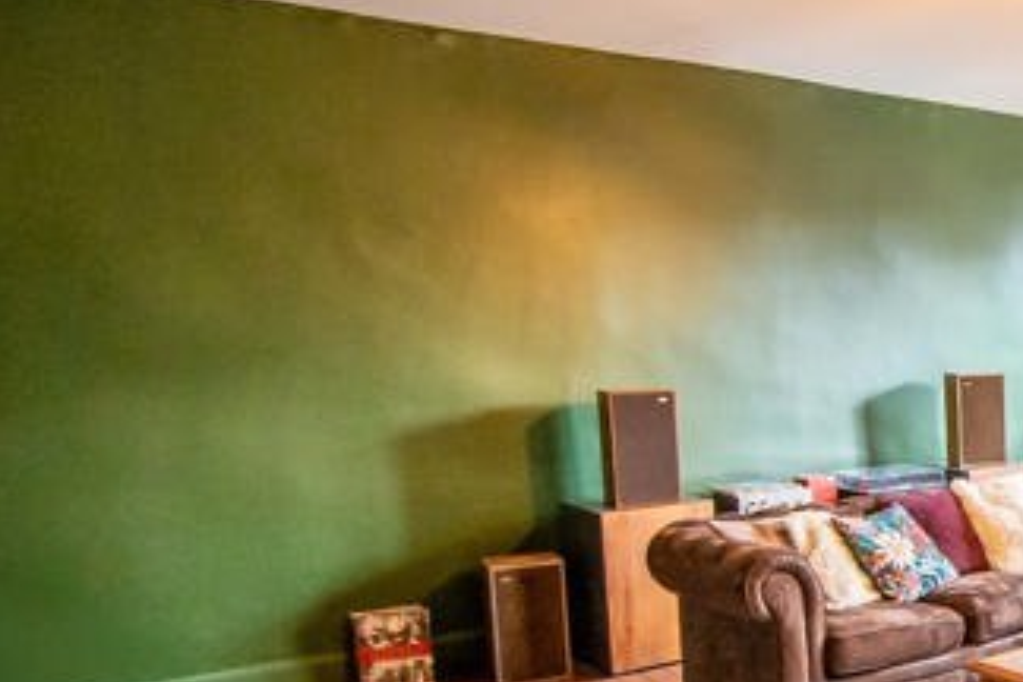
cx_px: 1105
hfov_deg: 42.0
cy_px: 478
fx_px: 1051
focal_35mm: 37
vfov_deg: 35.4
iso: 3200
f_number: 5
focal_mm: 10
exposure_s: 1/50
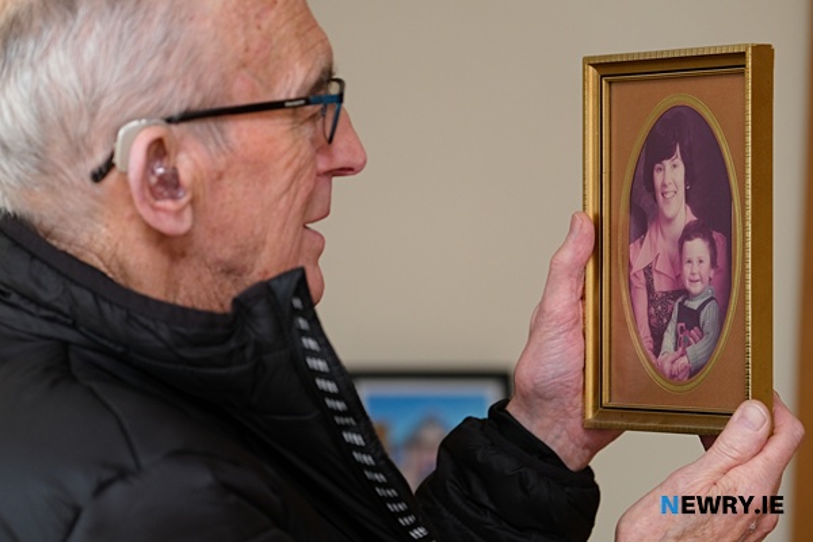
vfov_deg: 10.1
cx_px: 406
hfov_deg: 15.1
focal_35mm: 136
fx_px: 3071
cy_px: 271
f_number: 2.8
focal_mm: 90.6
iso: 640
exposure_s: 1/250
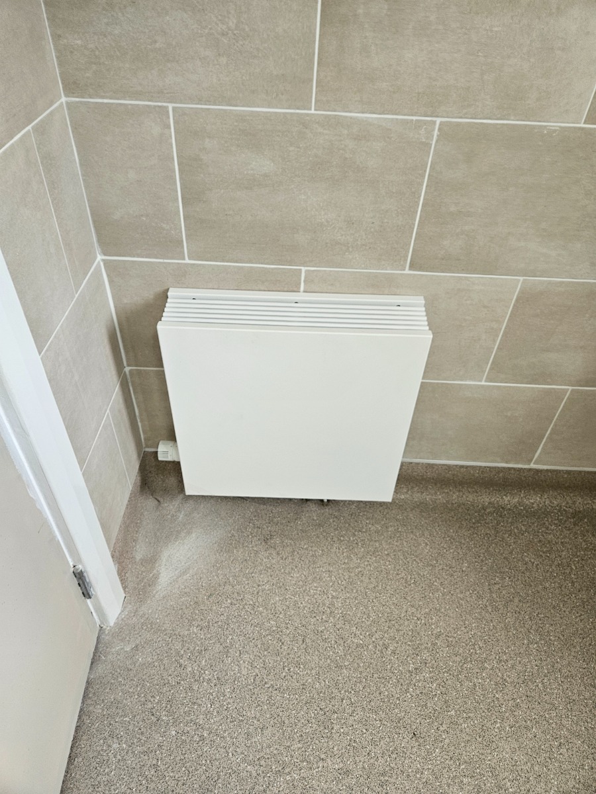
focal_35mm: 23
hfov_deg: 58.9
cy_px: 397
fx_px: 528
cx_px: 298
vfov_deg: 73.9
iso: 125
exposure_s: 1/100
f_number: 1.8
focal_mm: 5.4
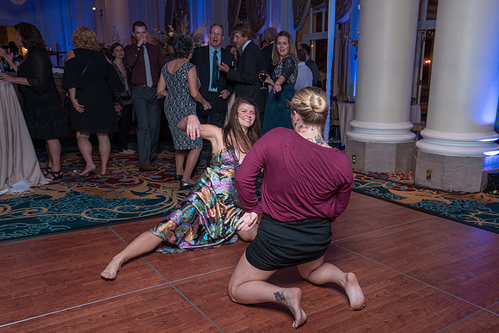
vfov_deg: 40.8
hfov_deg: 58.0
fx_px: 446
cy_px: 198
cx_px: 297
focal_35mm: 32
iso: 2000
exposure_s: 1/200
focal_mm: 27
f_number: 5.6
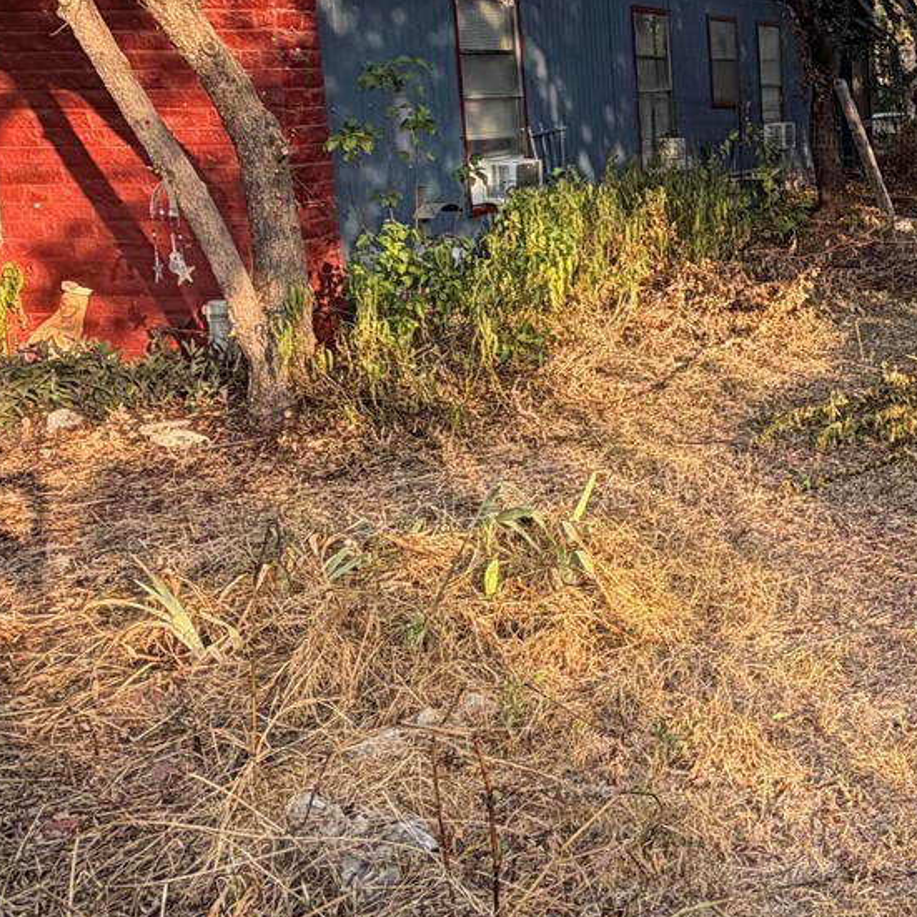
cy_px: 288
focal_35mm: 46
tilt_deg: -8.7
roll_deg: +0.9
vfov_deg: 36.3
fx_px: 1379
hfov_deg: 31.5
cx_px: 1072
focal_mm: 2.22
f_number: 2.2
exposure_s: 1/245
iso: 40
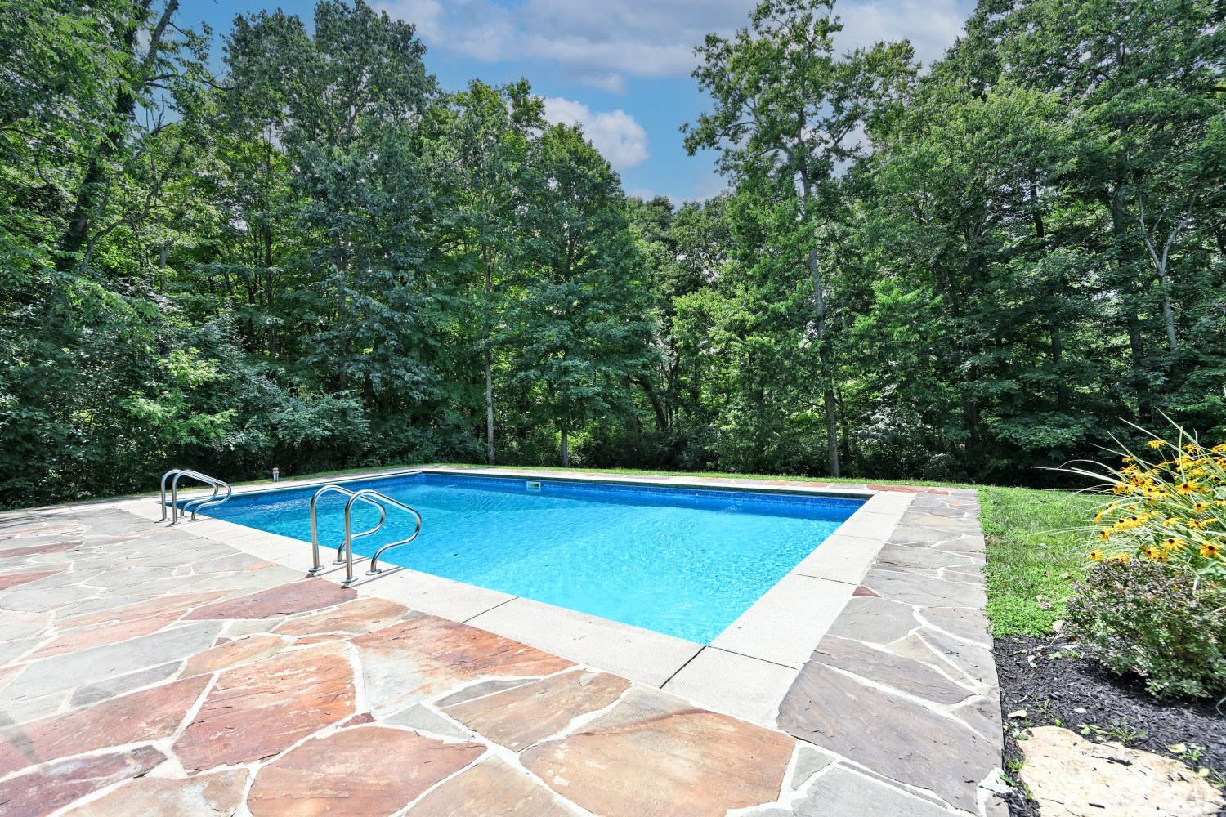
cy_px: 408
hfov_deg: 104.3
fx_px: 477
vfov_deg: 81.2
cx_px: 613
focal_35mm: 14
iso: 100
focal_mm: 14
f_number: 5.6
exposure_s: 1/250
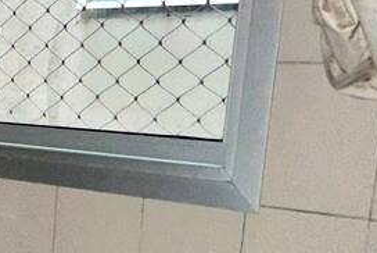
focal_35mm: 77
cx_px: -183
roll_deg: -1.3
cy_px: 214
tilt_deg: -10.7
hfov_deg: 22.0
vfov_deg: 17.6
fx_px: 807
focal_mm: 2.22
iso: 100
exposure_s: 1/60
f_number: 2.2
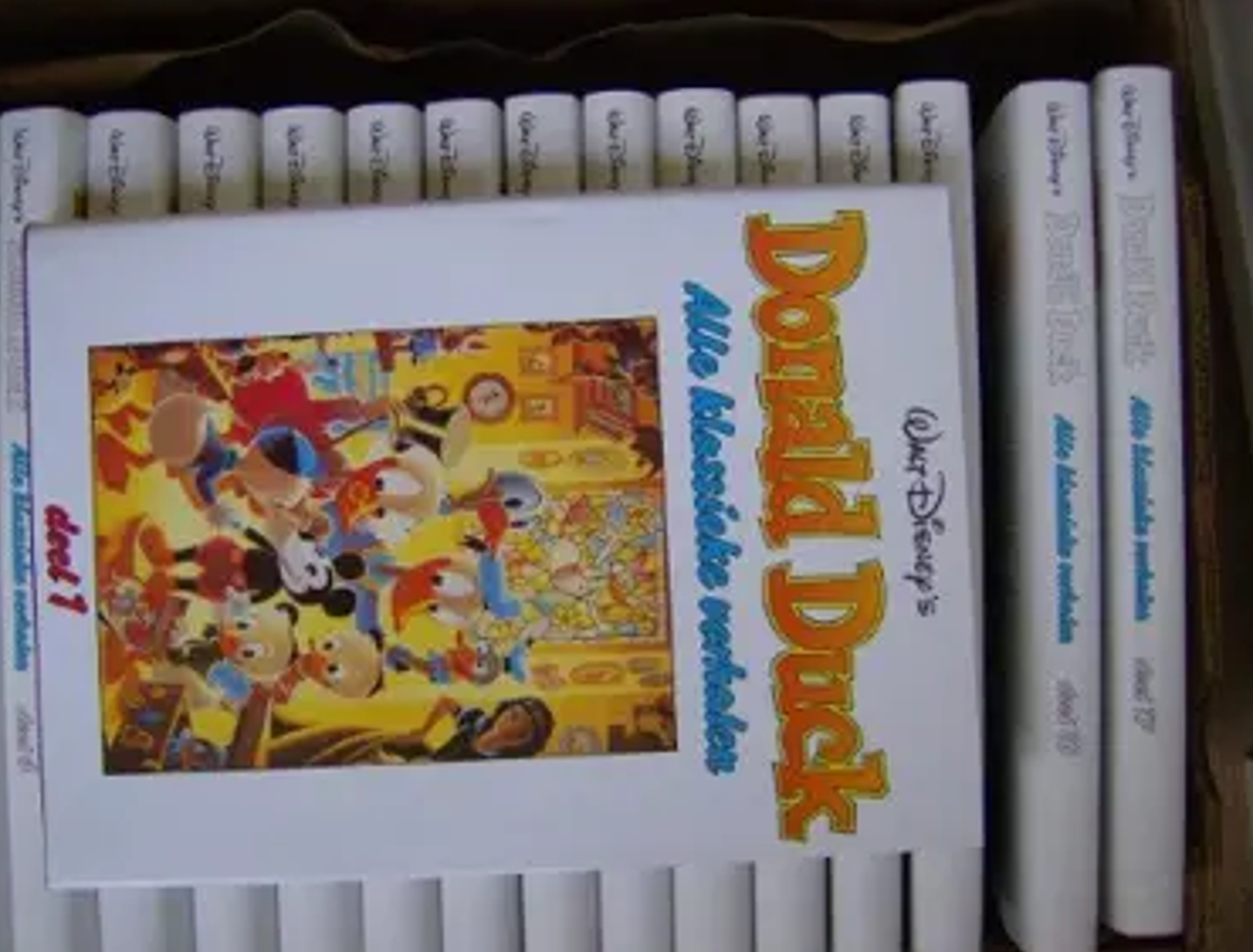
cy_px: 535
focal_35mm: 41
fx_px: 1491
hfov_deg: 45.5
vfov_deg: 35.4
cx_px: 567
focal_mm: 6
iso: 200
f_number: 2.8
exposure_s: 1/48.2
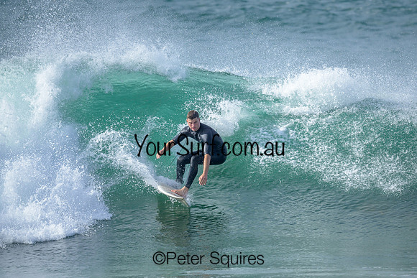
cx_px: 229
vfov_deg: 1.6
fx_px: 10190
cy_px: 125
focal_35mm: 880
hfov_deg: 2.3
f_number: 6.3
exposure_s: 1/2000
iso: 320
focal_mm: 800
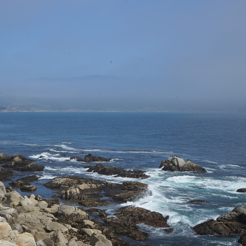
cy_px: 122
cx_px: 61
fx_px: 498
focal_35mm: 62
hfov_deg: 27.3
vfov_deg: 27.7
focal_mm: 48
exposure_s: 1/60
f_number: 25
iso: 160
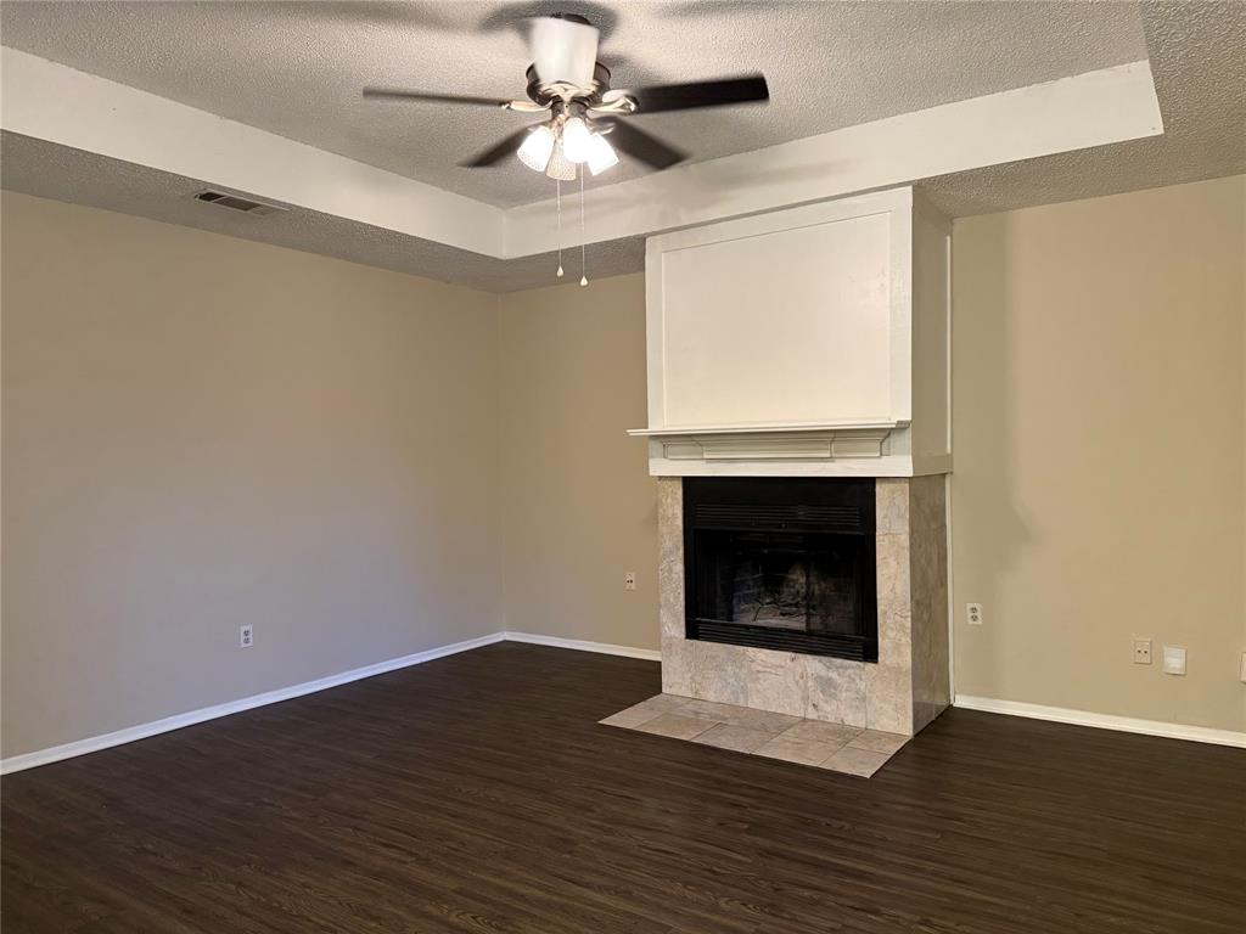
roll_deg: +0.9
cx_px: 623
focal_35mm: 24
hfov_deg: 71.6
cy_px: 467
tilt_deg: -1.7
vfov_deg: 56.8
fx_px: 864
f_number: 1.78
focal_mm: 6.76
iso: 400
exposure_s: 1/60
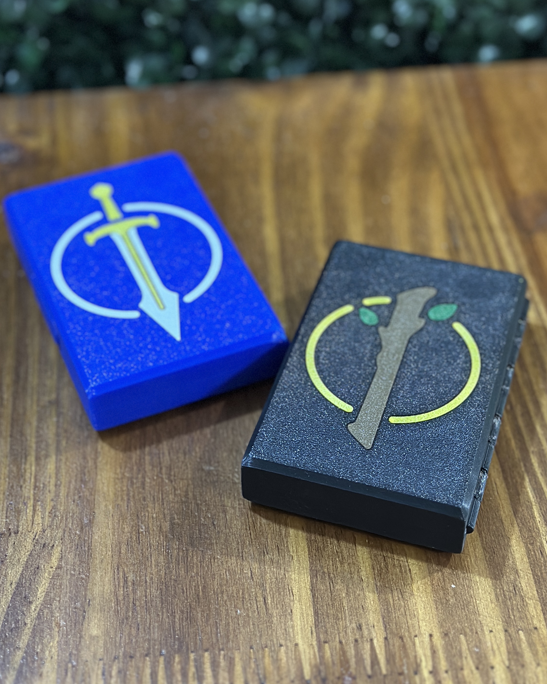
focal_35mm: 67
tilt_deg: -42.3
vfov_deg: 28.2
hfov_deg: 22.8
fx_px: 1356
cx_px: 248
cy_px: 278
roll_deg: +0.8
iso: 640
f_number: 1.78
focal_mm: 6.86
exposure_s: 1/33
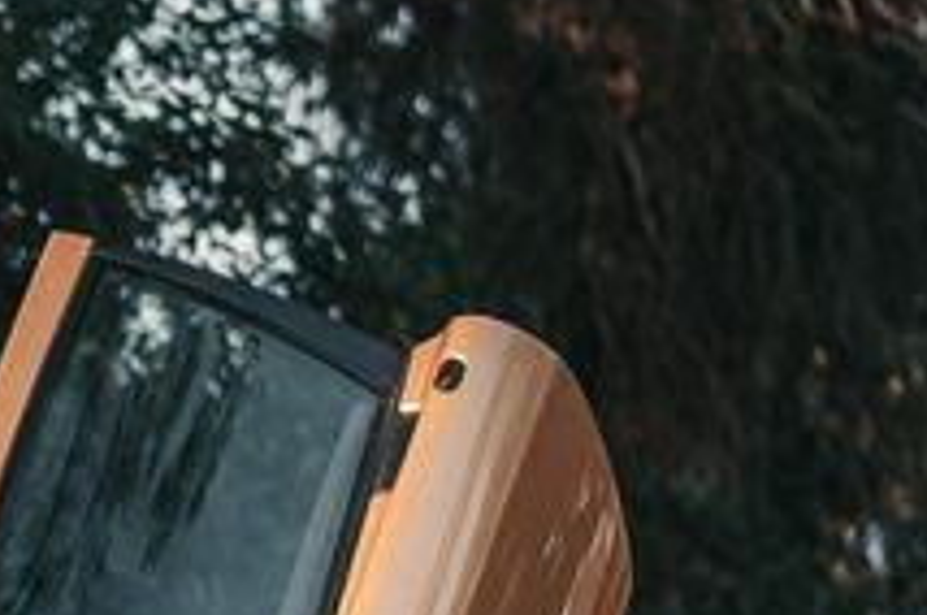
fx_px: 6736
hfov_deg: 7.7
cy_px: 1042
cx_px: -641
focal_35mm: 262
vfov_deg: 5.2
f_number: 1.4
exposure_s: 1/400
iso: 100
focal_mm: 35
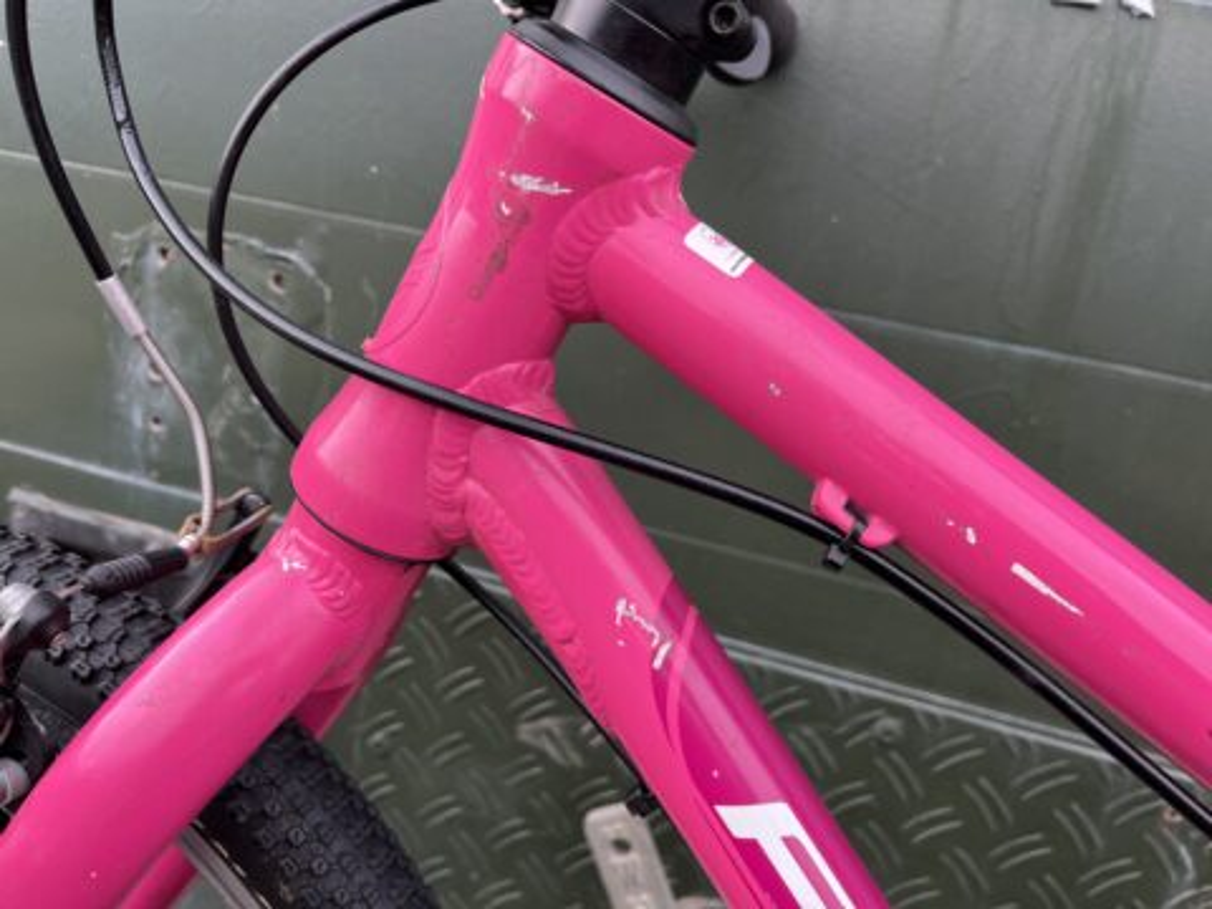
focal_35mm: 26
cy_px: 454
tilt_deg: -16.5
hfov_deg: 67.3
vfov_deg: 53.1
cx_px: 606
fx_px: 910
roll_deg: -10.2
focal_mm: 5.1
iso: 40
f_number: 1.6
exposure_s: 1/189
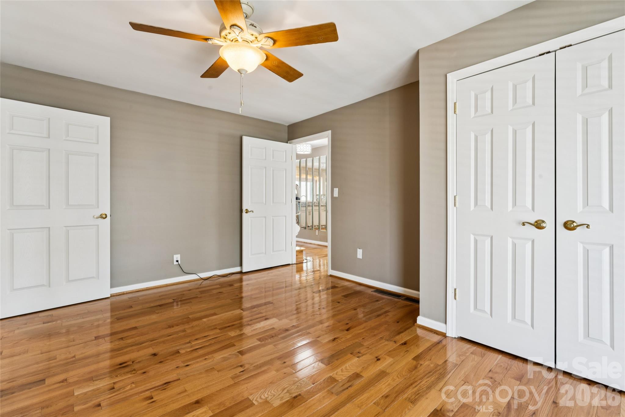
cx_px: 312
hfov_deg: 95.3
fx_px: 285
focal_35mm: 16
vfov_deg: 72.4
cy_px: 208
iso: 200
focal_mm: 16.4
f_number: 13
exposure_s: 1/3.33
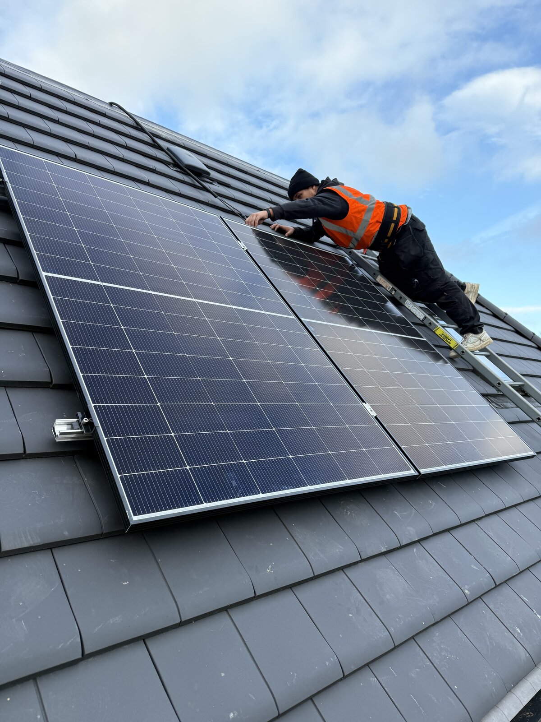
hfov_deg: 56.8
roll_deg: +0.0
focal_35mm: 24
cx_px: 270
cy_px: 361
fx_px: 500
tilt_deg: +5.2
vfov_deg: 71.6
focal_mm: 6.76
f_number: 1.78
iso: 100
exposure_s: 1/1005
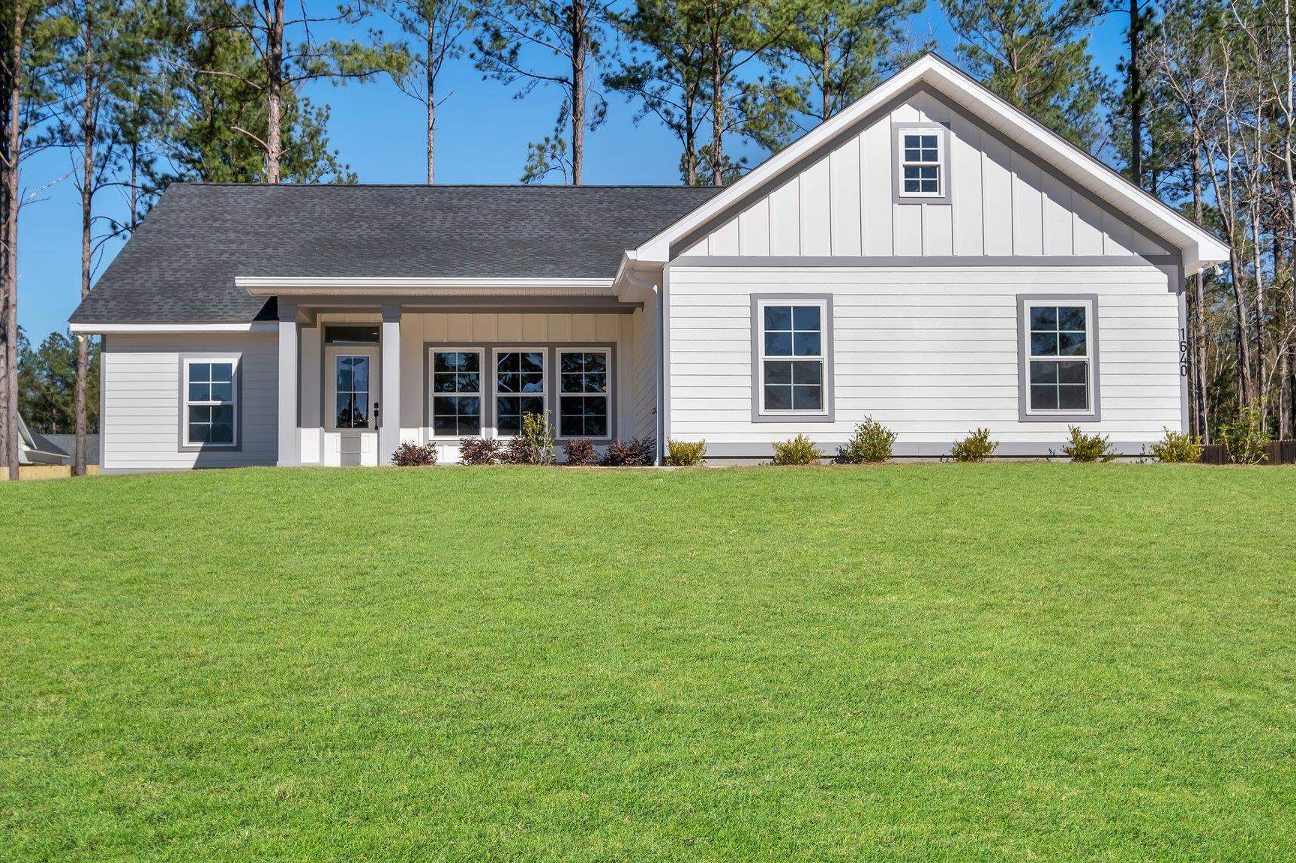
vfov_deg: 41.0
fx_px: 1152
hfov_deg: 58.5
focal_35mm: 32
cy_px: 493
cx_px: 560
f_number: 8
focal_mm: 18.2
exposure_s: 1/1000
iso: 250
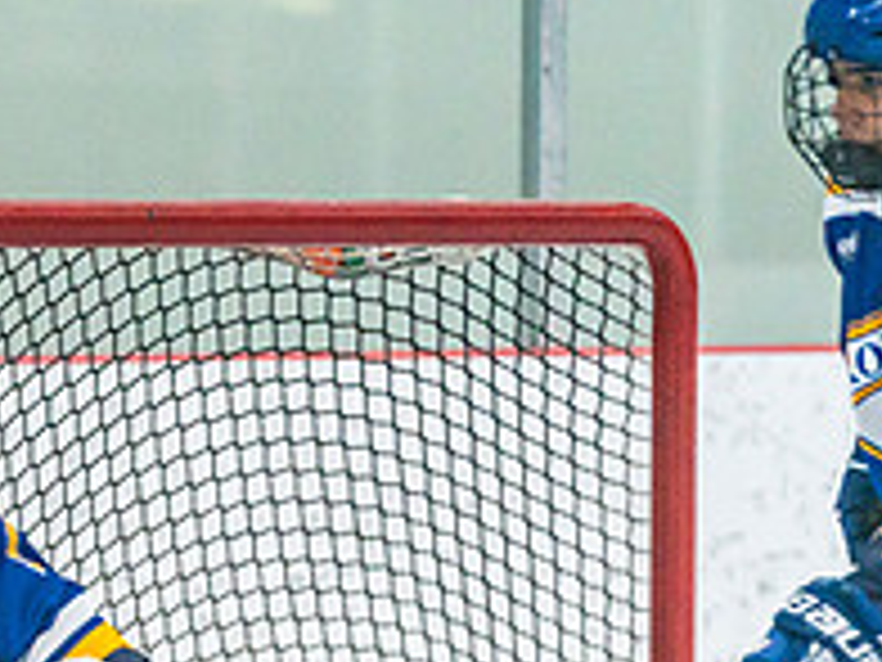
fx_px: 15695
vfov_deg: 2.4
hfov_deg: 3.2
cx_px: -201
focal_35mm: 616
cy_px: 795
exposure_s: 1/1250
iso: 3200
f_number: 2.8
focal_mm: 192
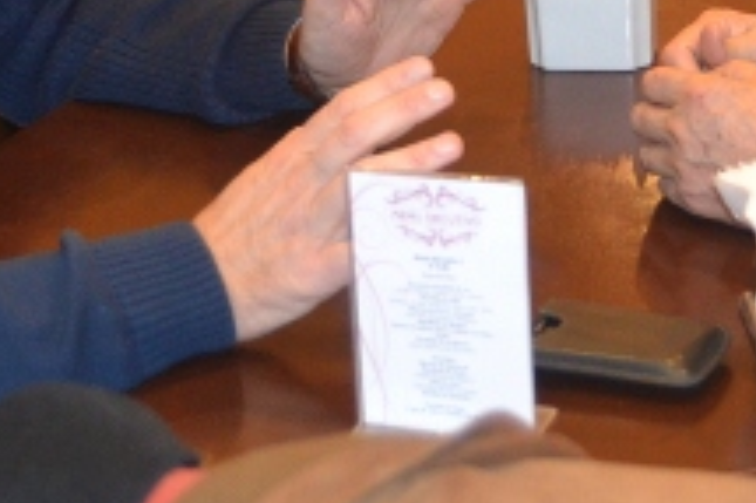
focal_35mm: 134
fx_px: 2812
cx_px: 531
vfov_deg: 10.1
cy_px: -5
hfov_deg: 15.3
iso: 1400
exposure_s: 1/60
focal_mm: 30
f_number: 2.8
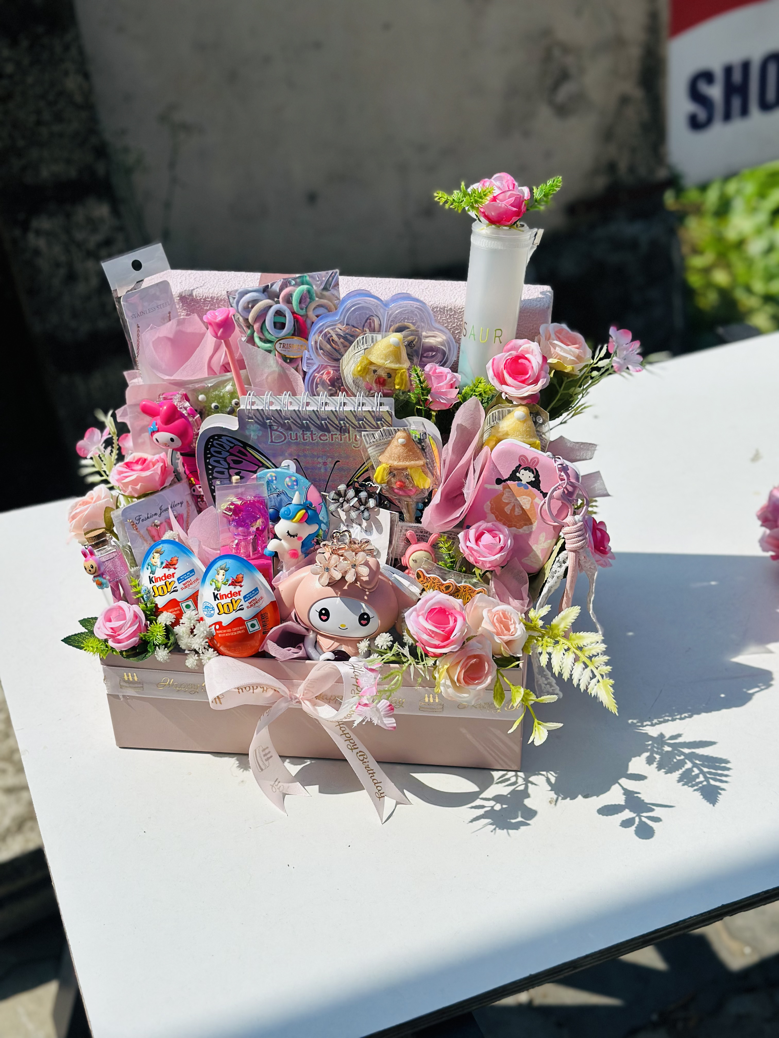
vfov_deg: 39.7
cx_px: 390
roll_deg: +8.5
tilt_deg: -35.8
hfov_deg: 30.3
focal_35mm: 48
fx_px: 1440
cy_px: 519
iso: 100
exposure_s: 1/9804
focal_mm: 6.86
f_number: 1.78
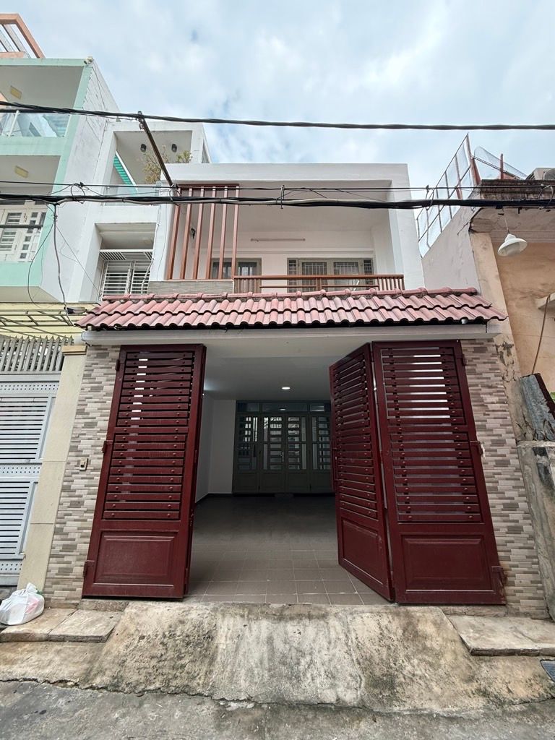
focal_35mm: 14
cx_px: 278
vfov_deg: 102.1
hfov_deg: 85.7
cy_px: 370
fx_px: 299
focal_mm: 2.22
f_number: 2.2
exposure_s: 1/349
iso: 64
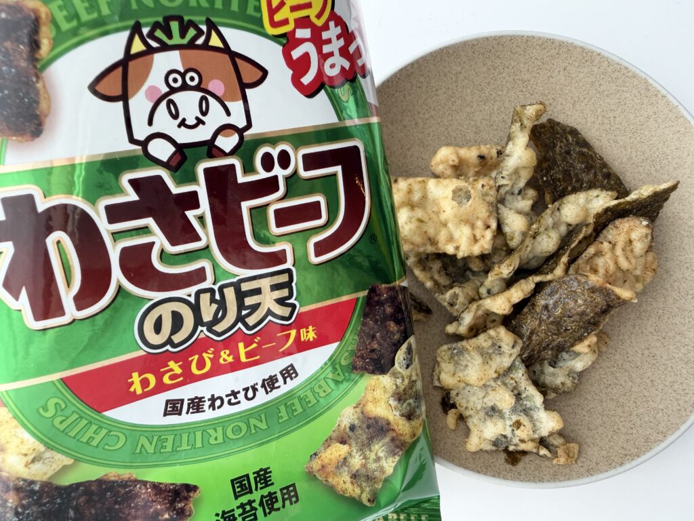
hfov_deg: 71.6
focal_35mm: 24
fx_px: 481
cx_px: 347
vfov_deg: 56.8
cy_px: 260
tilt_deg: -82.0
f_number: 2.2
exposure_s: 1/121
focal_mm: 2.22
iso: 125
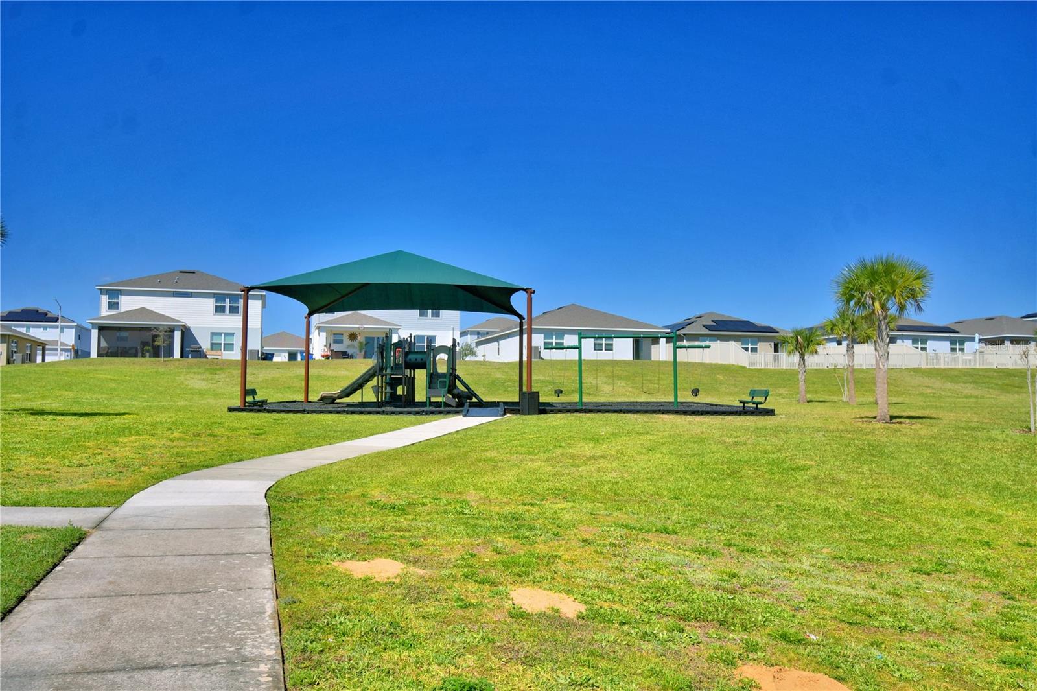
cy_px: 346
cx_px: 518
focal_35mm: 30
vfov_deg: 43.6
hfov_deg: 61.9
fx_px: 864
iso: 100
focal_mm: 20
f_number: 5.6
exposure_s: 1/1250
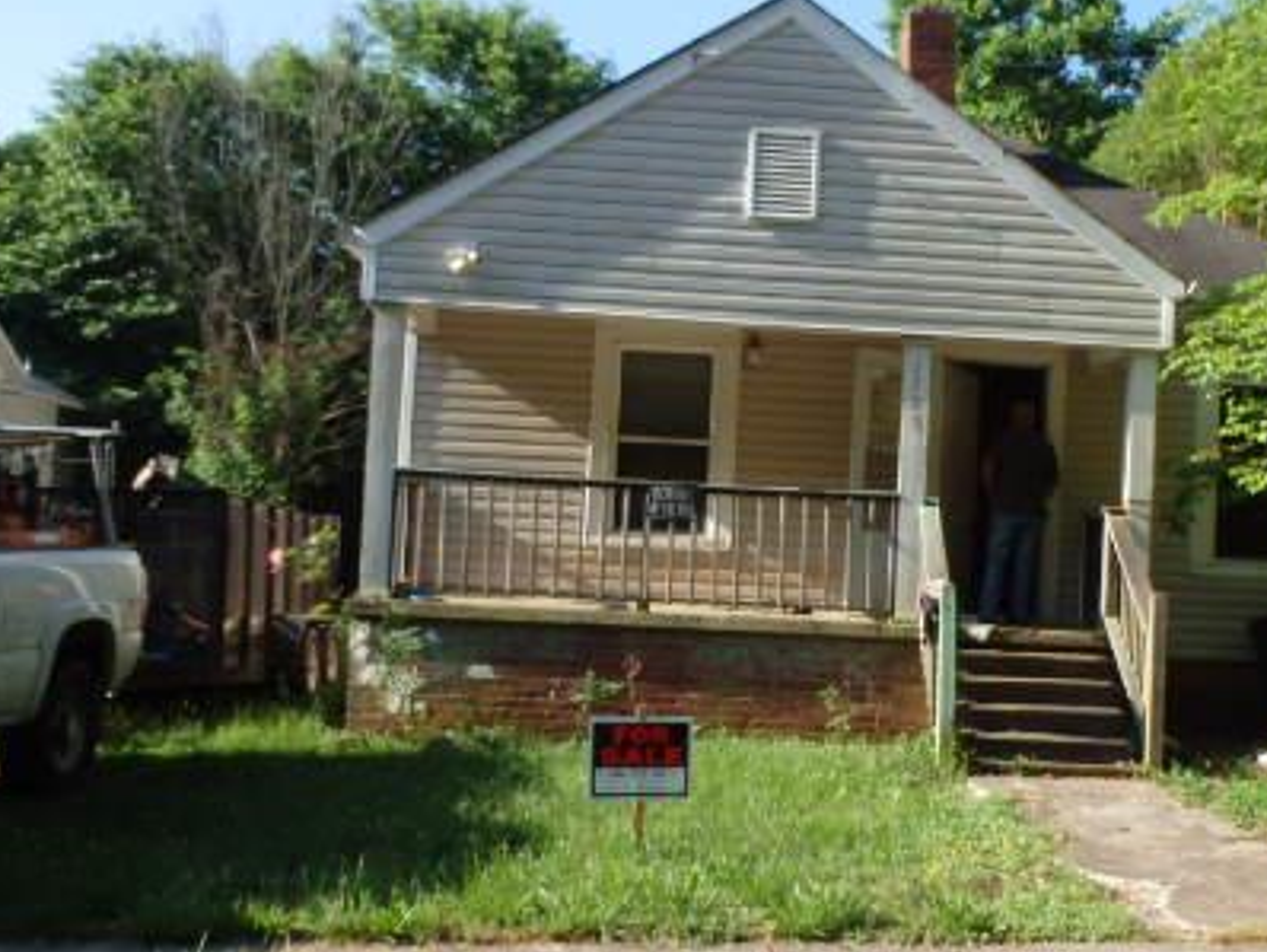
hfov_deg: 41.5
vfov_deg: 32.2
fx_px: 1648
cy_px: 497
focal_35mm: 45
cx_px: 850
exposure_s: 1/500
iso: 125
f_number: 3.9
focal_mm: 5
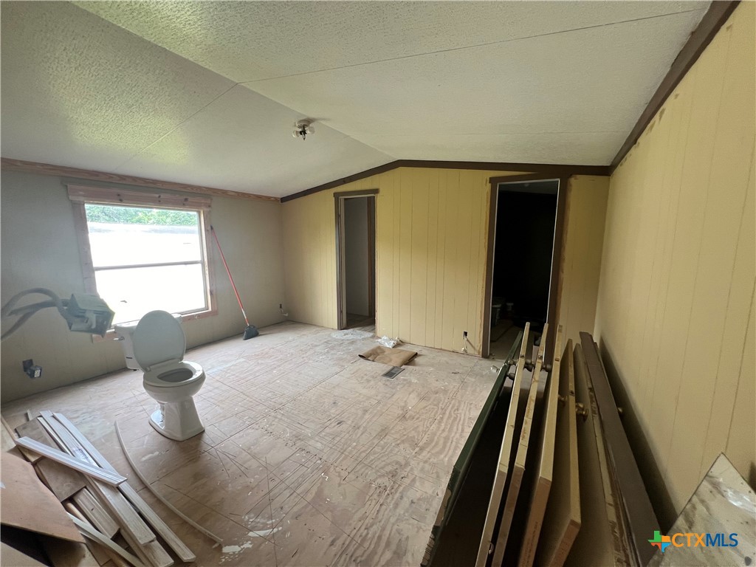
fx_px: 284
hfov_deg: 106.2
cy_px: 284
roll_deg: -0.1
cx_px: 378
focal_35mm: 13
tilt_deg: -9.4
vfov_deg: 89.9
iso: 125
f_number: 1.8
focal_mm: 1.57
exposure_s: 1/99
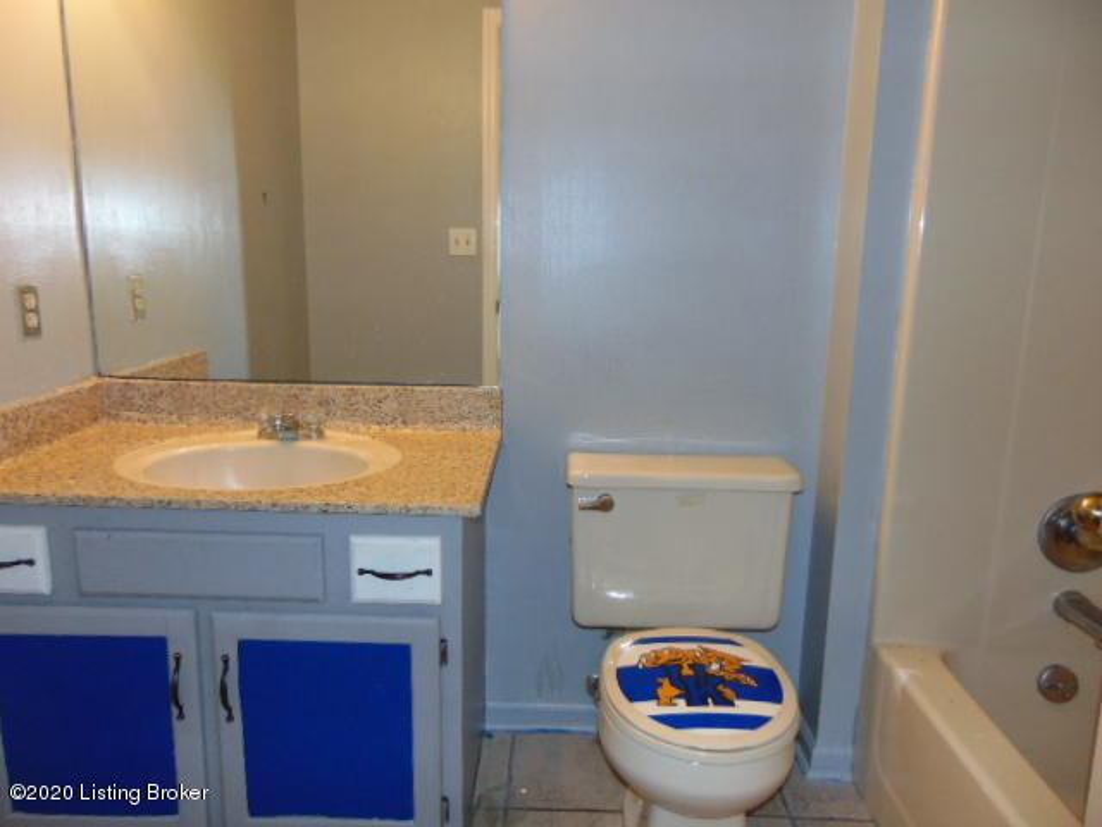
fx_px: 796
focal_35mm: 25
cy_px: 414
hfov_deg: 69.4
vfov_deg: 54.9
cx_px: 551
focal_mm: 4.5
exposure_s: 1/30
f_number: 3
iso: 200
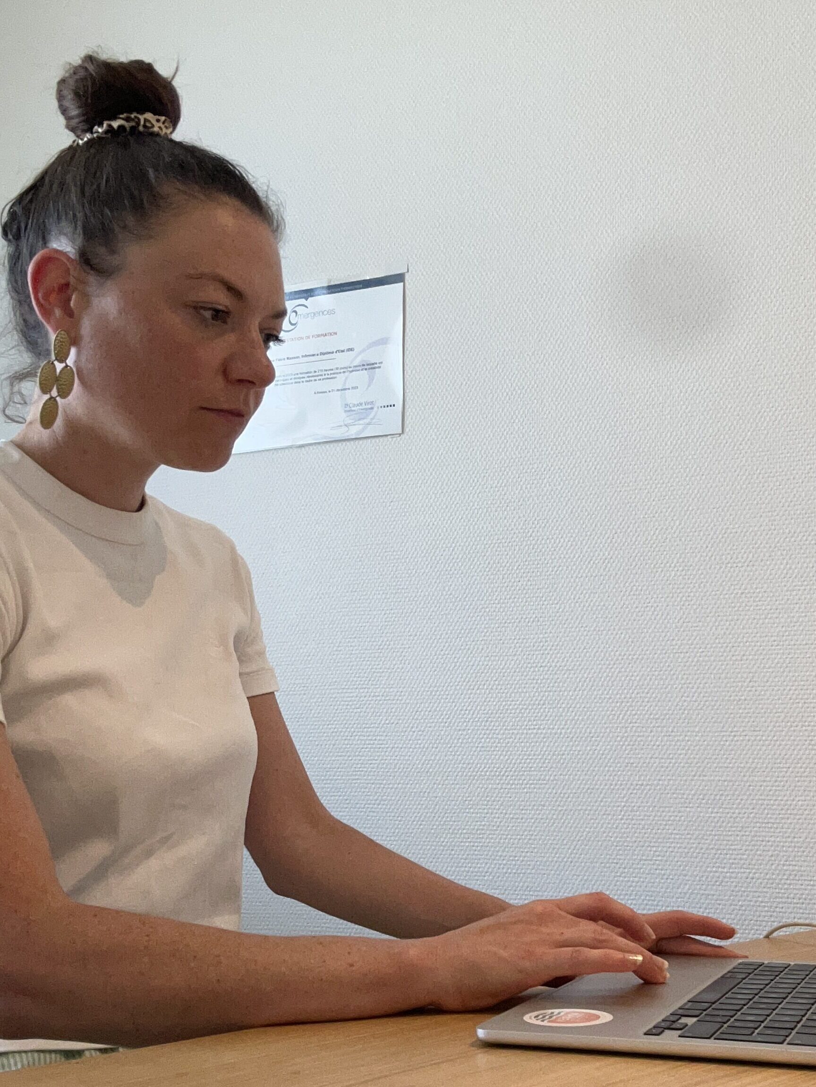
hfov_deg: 46.8
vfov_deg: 60.0
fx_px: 943
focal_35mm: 30
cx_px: 408
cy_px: 544
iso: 80
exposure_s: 1/50
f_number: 1.9
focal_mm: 2.69
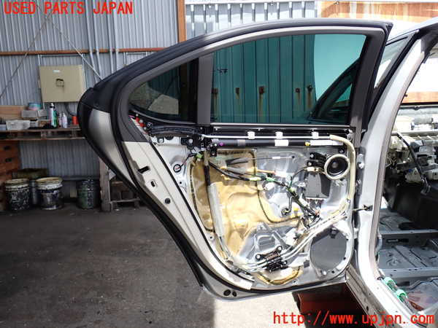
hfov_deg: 56.8
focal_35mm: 32
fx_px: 405
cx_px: 219
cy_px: 164
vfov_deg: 44.2
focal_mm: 5.79
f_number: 3.2
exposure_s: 1/250
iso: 100
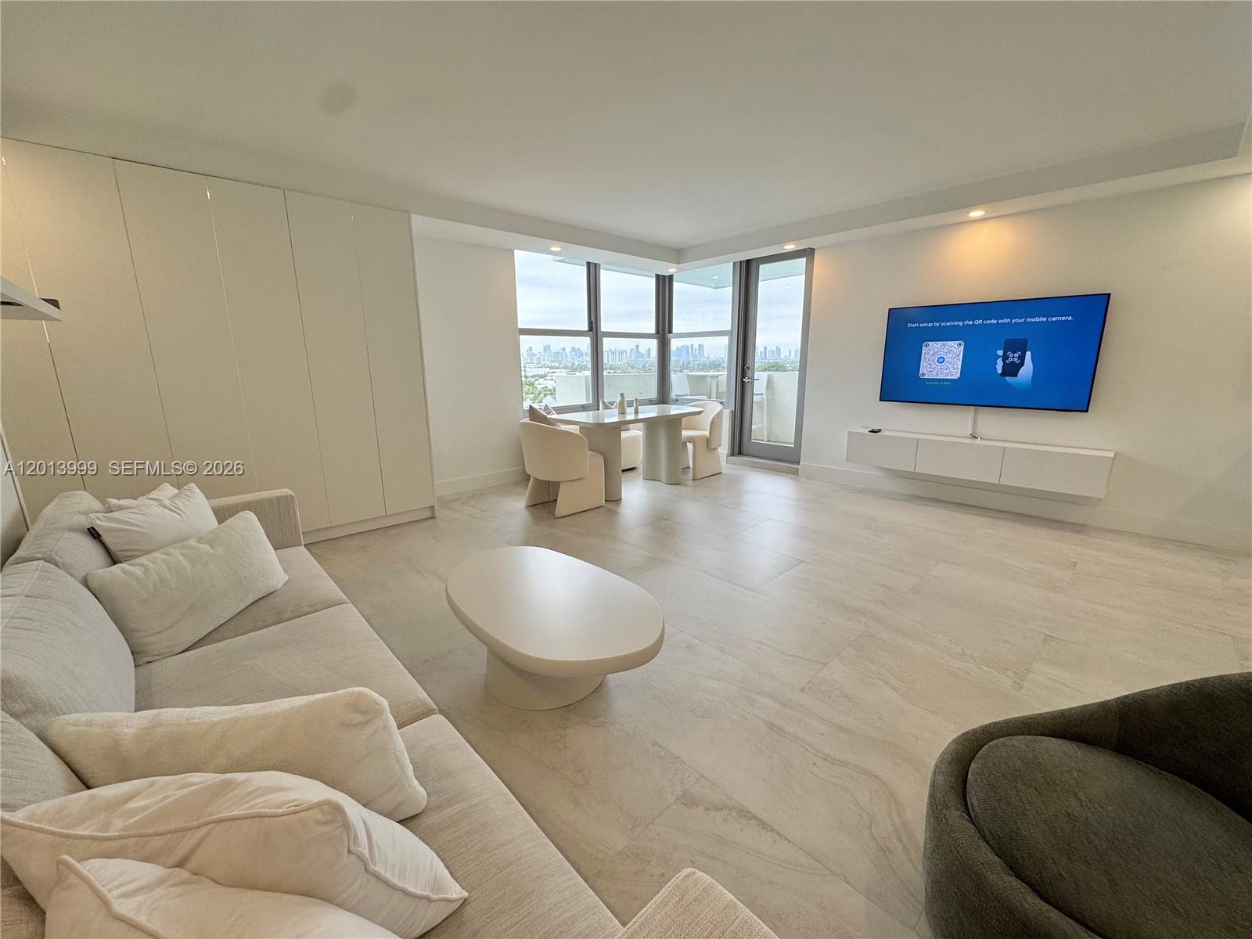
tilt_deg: -13.2
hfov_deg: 102.1
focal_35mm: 14
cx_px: 626
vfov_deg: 85.7
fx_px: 506
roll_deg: +1.4
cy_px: 470
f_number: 2.2
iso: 40
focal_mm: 2.22
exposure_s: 1/175
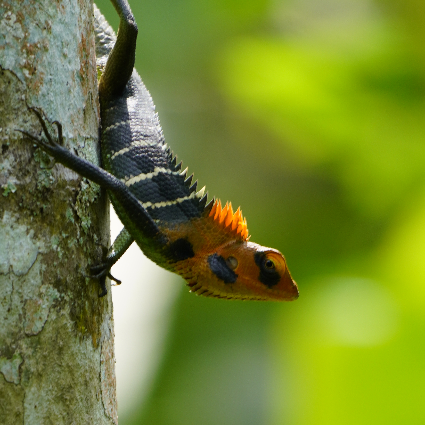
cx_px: 213
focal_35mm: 670
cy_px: 244
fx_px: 9307
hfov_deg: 2.6
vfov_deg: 2.6
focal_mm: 350
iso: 160
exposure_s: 1/80
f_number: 7.1
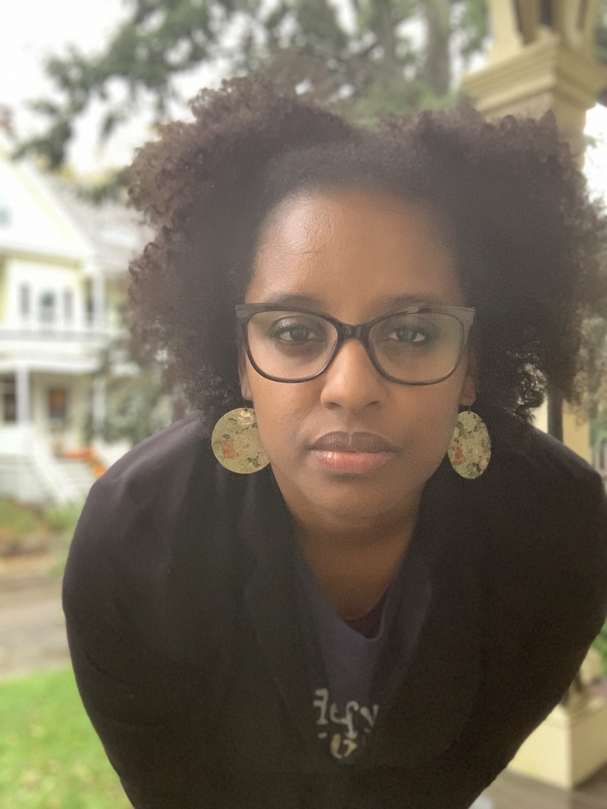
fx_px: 748
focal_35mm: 32
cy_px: 404
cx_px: 304
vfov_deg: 56.8
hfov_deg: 44.2
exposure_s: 1/30
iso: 640
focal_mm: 2.87
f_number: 2.2
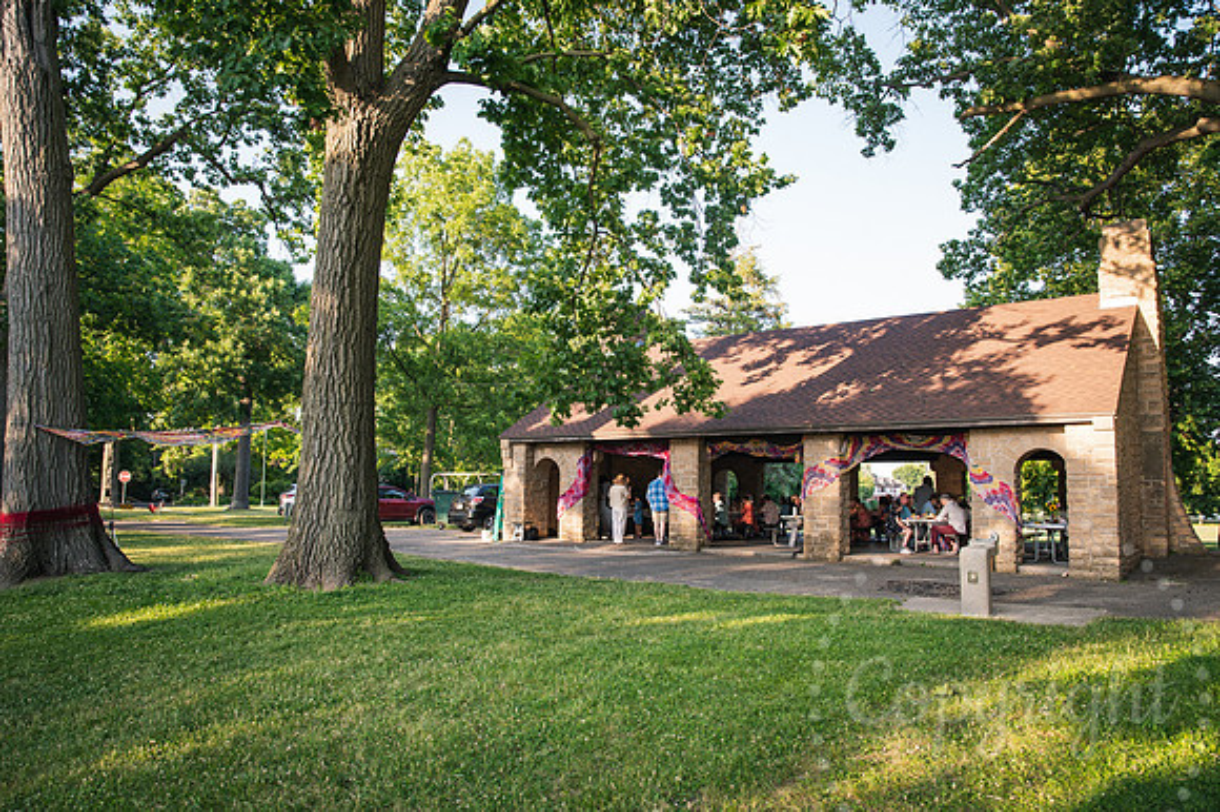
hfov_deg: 73.8
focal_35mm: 24
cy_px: 406
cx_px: 610
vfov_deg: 53.1
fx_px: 813
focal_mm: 24
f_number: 6.3
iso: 320
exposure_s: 1/160
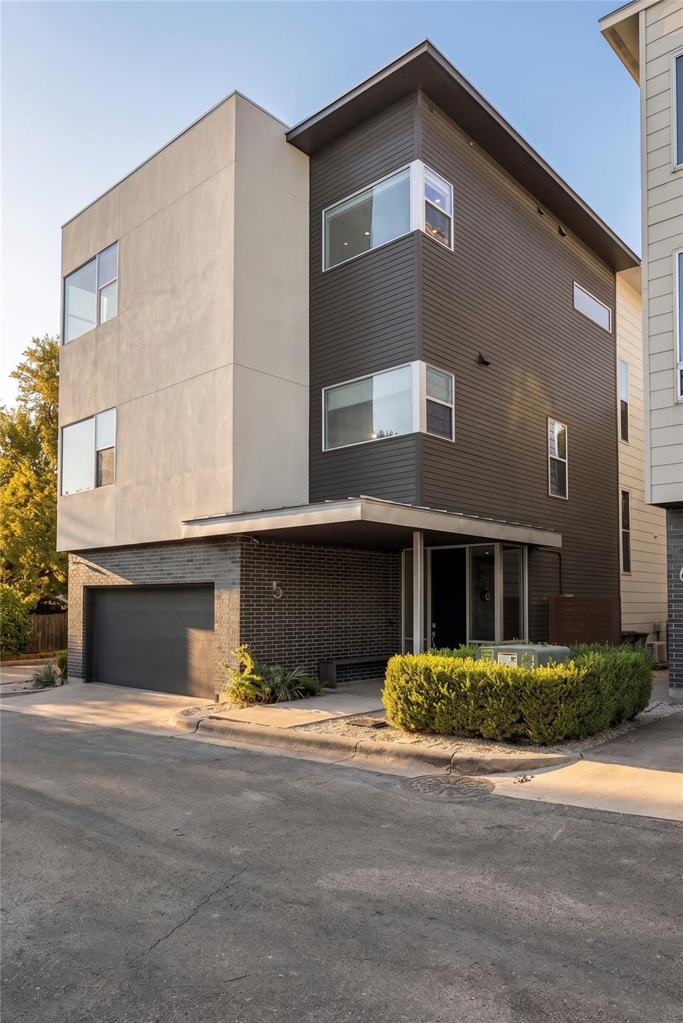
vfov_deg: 62.8
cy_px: 512
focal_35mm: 30
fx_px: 838
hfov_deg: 44.3
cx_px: 342
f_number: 8
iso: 400
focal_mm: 29.5
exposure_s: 1/6
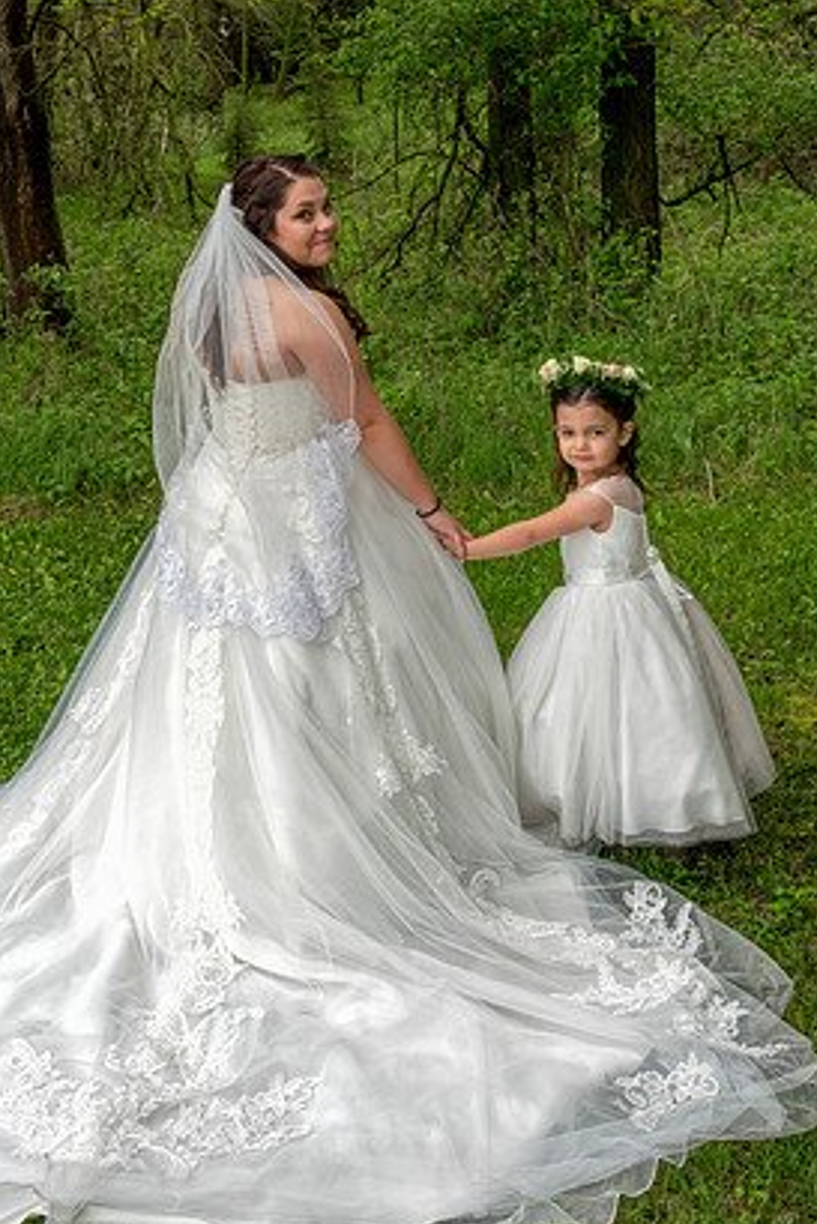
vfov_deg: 57.1
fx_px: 1122
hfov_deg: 40.0
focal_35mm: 33
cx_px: 416
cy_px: 664
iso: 320
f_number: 9
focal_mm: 30
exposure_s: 1/60
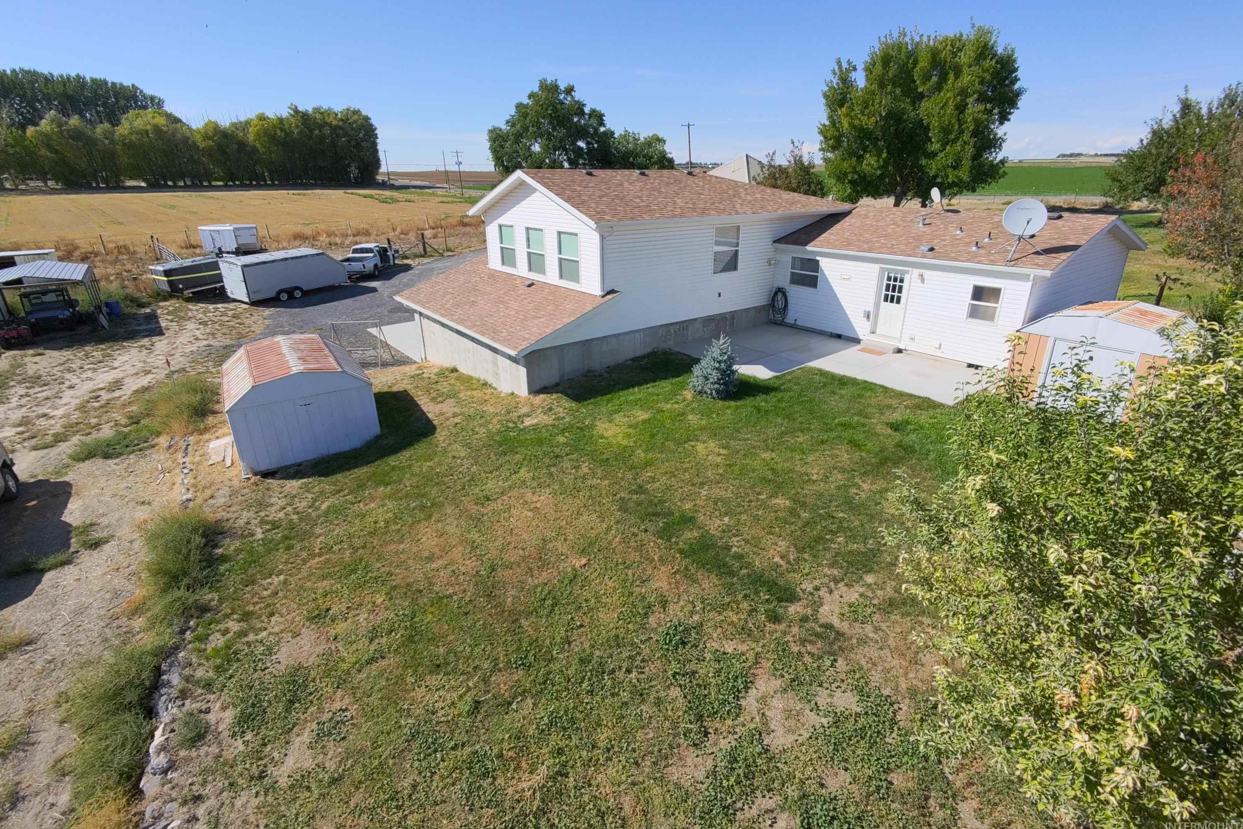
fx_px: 587
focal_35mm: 17
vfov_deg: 70.4
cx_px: 626
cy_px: 393
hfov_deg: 93.3
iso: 291
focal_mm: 16
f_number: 2.55
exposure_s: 1/838
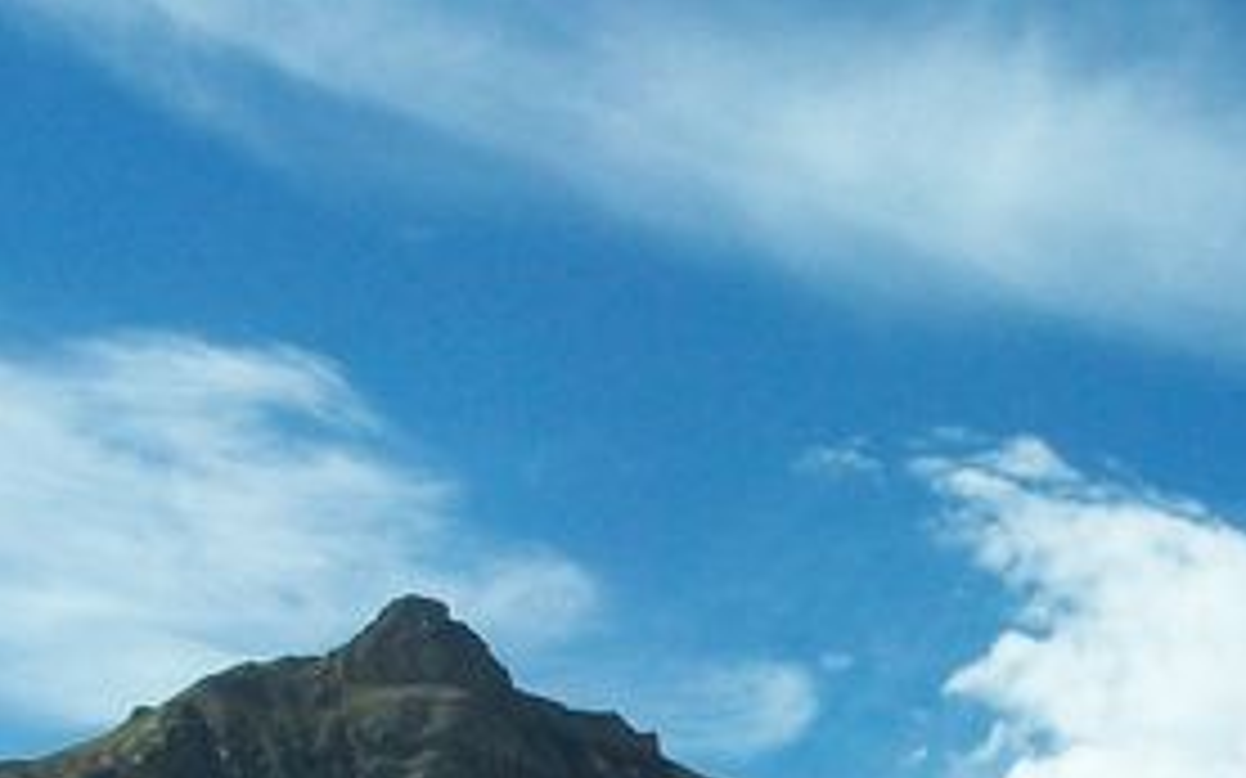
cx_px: 1215
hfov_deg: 19.5
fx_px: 3531
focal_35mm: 104
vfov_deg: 12.2
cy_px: 1057
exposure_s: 1/640
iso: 80
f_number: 5.5
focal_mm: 5.7
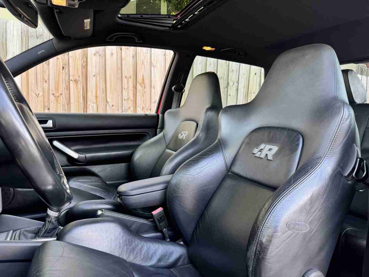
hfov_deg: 71.6
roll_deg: -2.4
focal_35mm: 24
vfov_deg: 56.8
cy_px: 138
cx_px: 184
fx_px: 256
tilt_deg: -3.9
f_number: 1.78
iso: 125
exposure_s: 1/121
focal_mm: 6.76
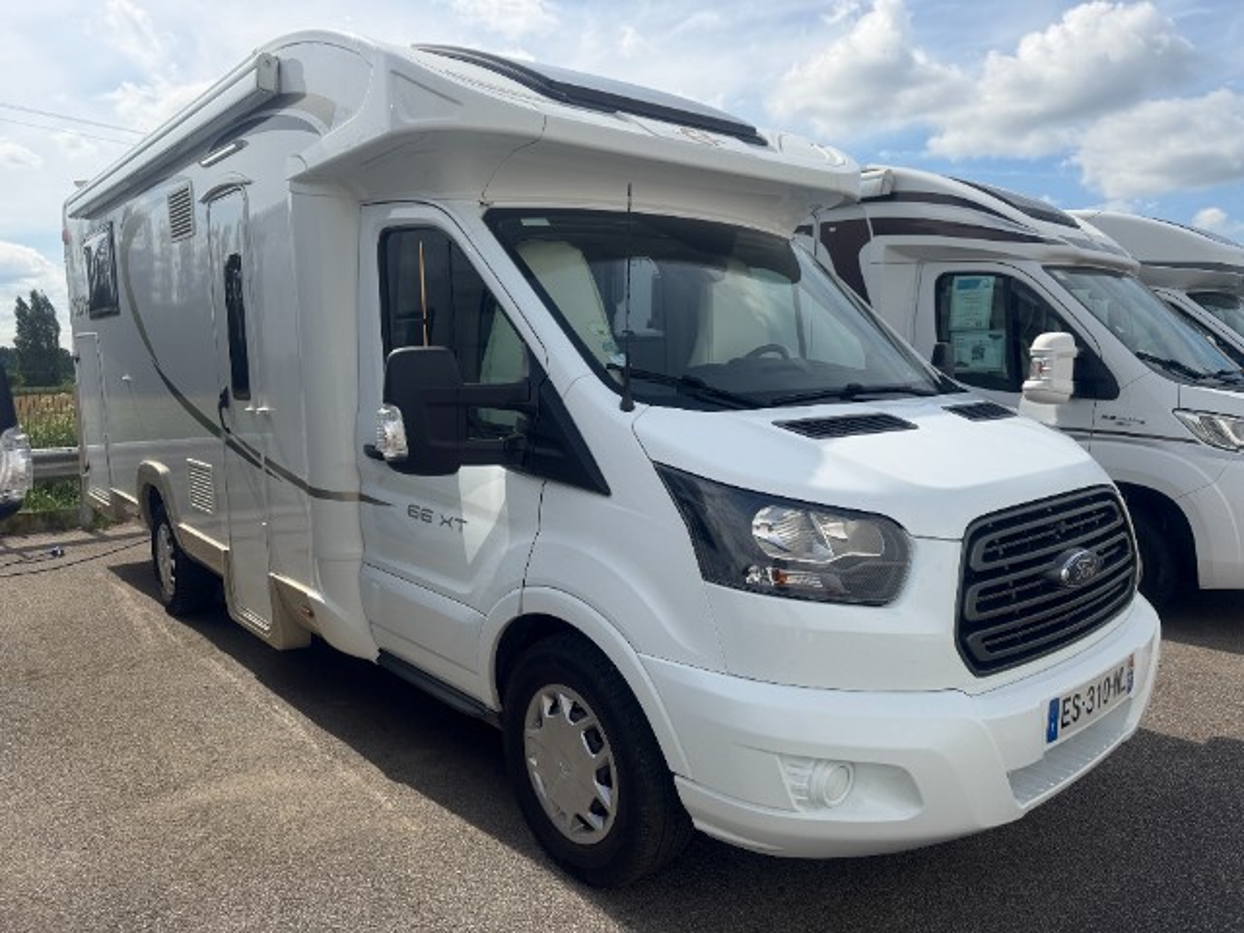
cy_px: 466
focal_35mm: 24
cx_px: 622
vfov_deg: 56.8
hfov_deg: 71.6
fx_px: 862
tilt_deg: -7.0
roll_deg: +0.8
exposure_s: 1/5714
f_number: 1.78
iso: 80
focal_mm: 6.76
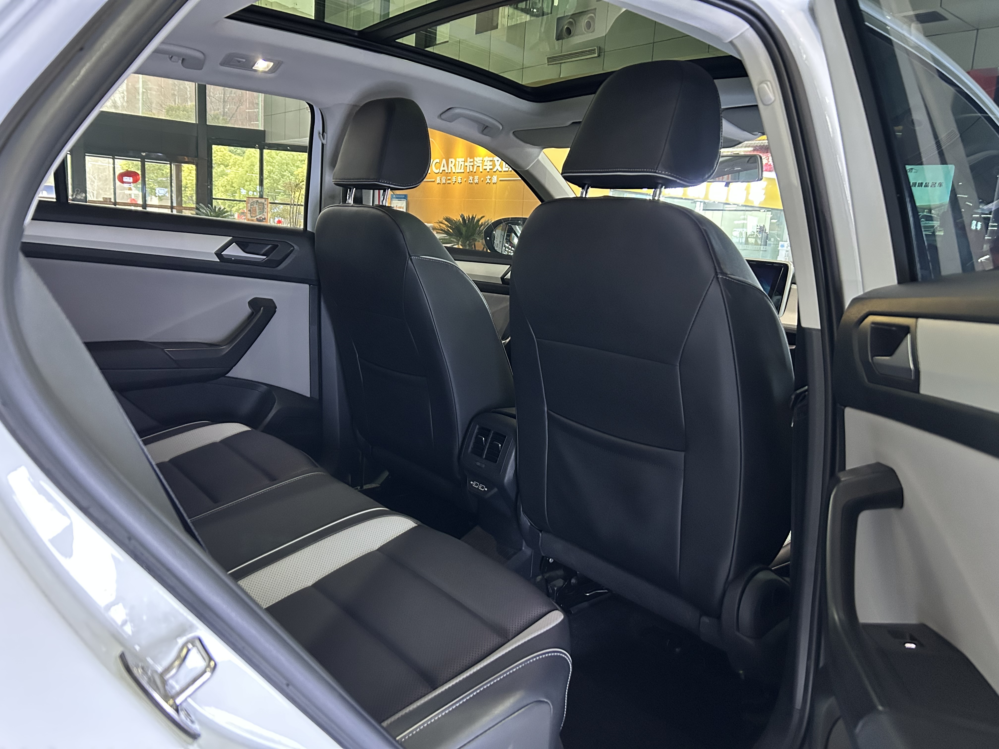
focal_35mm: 26
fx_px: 750
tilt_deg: -10.8
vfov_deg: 53.1
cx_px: 500
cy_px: 374
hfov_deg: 67.3
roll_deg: -4.0
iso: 640
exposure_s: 1/33
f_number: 1.5
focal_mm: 5.7
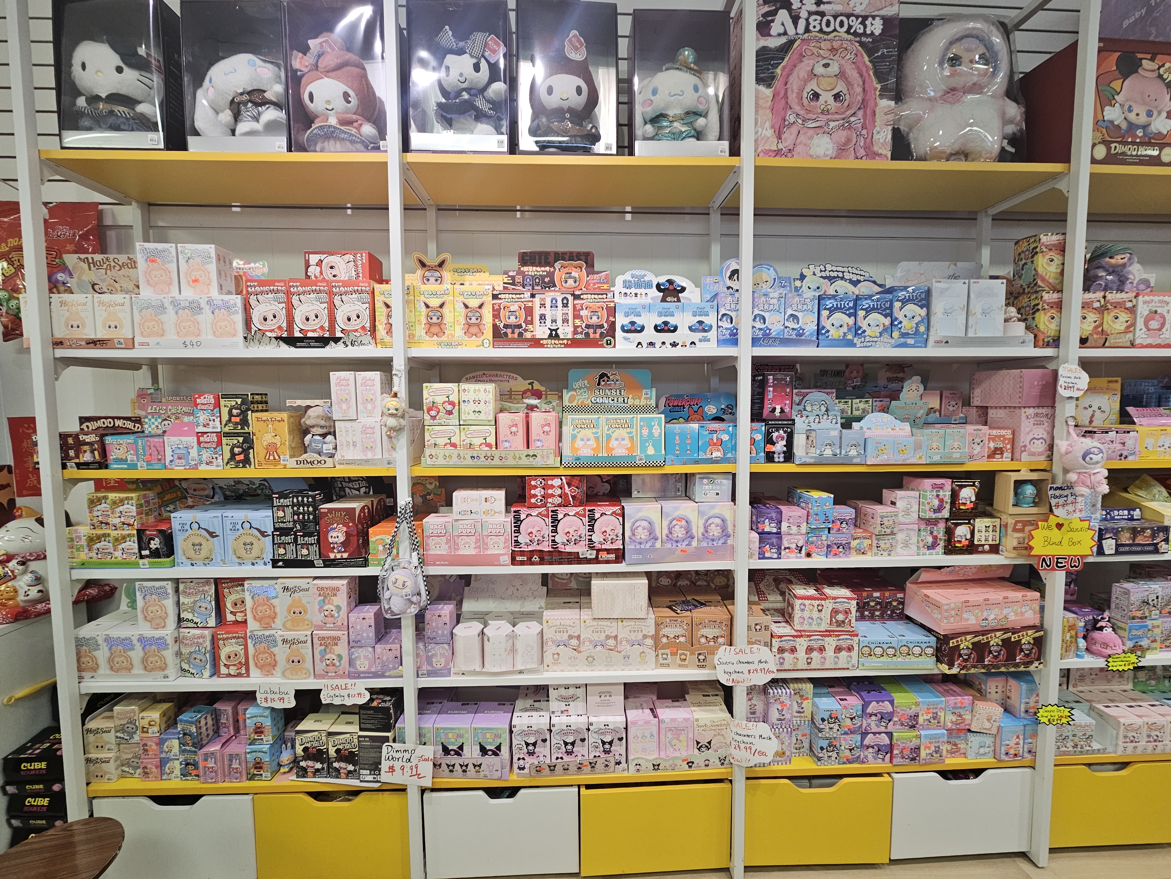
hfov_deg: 106.2
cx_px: 586
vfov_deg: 89.9
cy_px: 440
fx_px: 440
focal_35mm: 13
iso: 160
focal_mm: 2.2
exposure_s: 1/60
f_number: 2.2
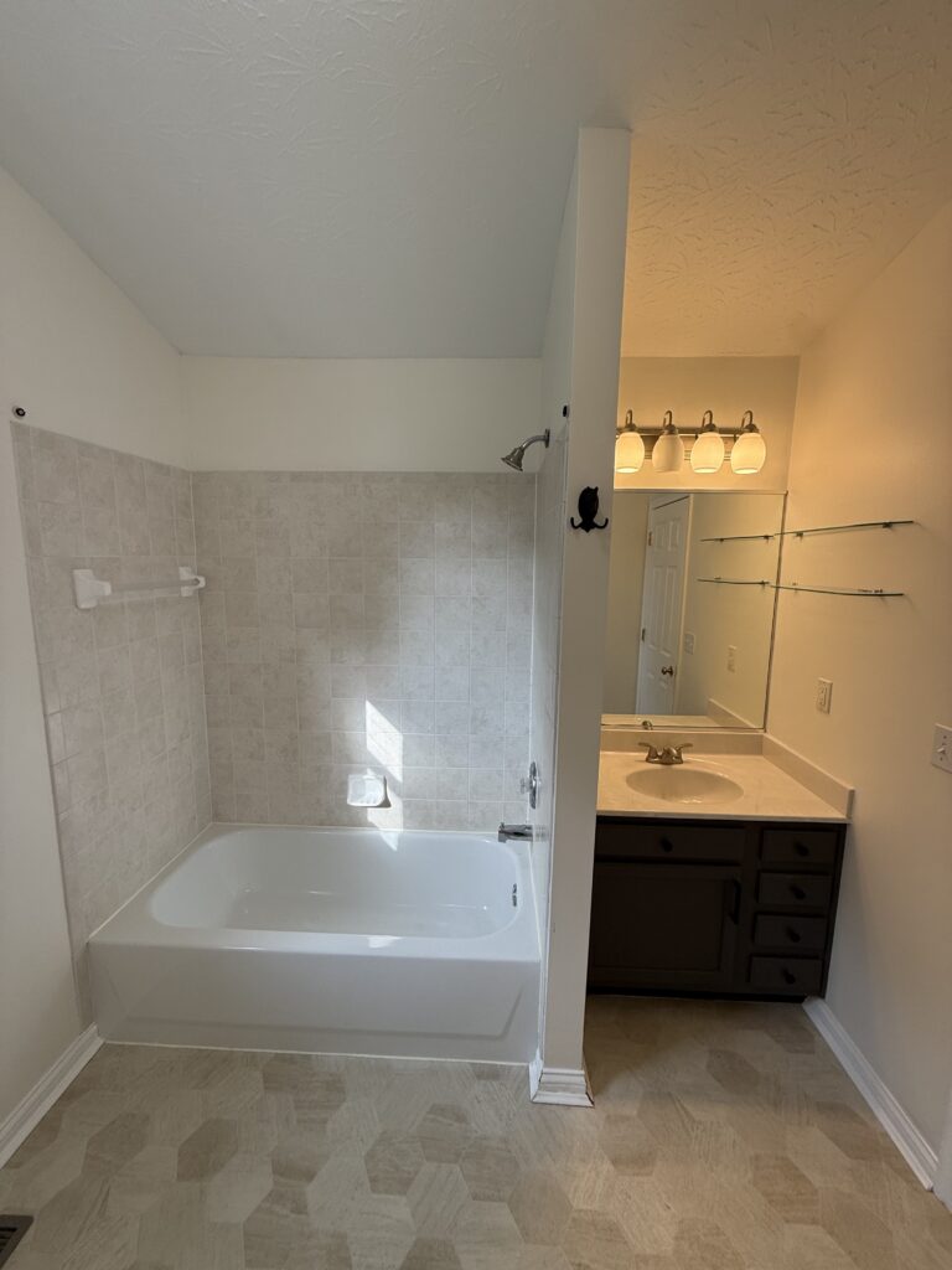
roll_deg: -1.0
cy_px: 635
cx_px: 476
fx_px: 513
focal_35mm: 14
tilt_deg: -7.9
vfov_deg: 102.1
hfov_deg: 85.7
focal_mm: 2.22
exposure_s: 1/123
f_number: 2.2
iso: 64
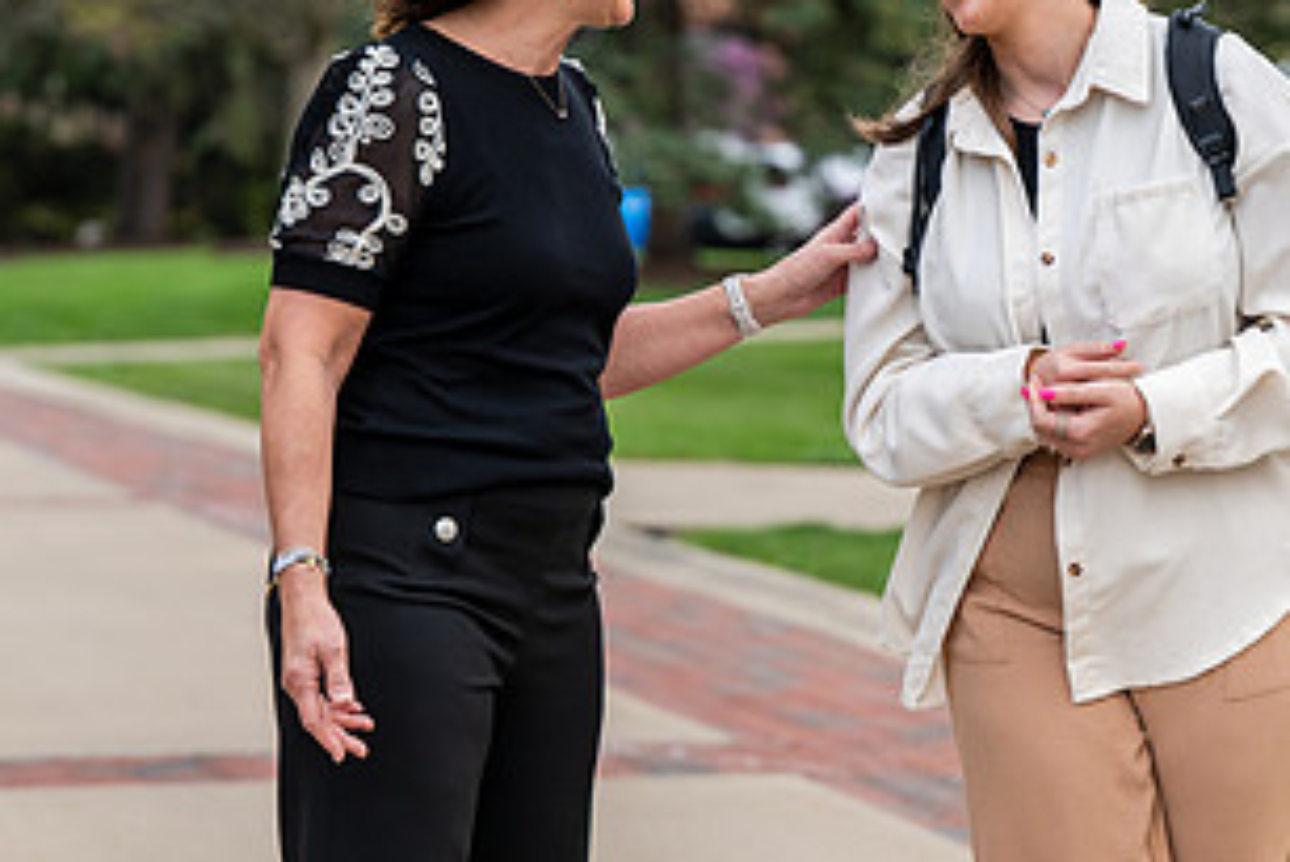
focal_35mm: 166
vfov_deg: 8.3
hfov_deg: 12.4
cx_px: 861
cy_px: 212
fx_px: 5951
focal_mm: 88
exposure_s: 1/800
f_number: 3.2
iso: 200
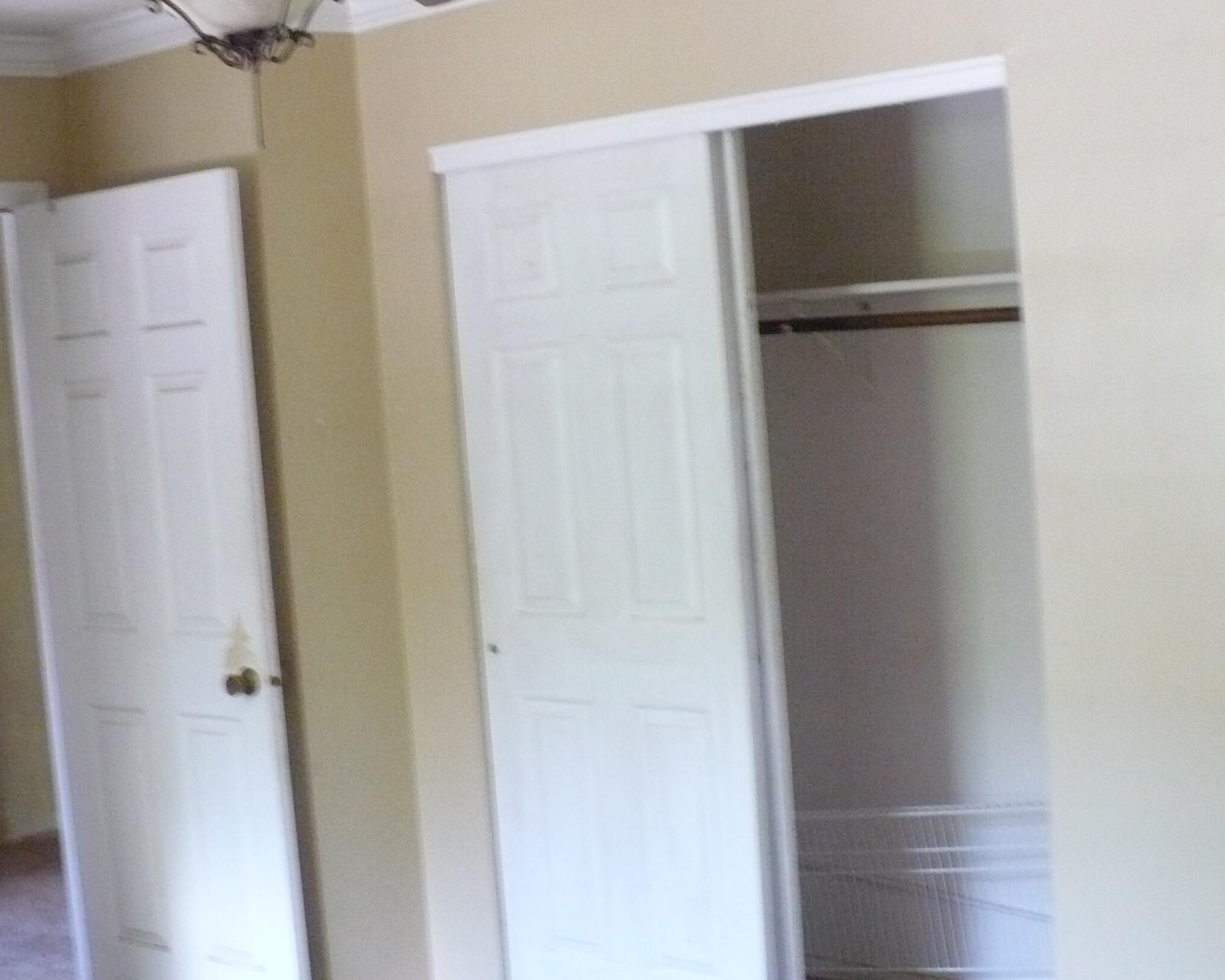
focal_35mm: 53
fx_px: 1921
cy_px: 537
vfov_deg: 28.6
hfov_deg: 35.3
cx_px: 565
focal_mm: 6.1
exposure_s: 1/15
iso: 400
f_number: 2.8
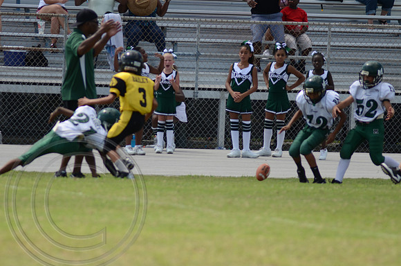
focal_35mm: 435
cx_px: 200
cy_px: 133
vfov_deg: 3.1
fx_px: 4835
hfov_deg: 4.7
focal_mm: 290
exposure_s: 1/640
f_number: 5.6
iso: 200
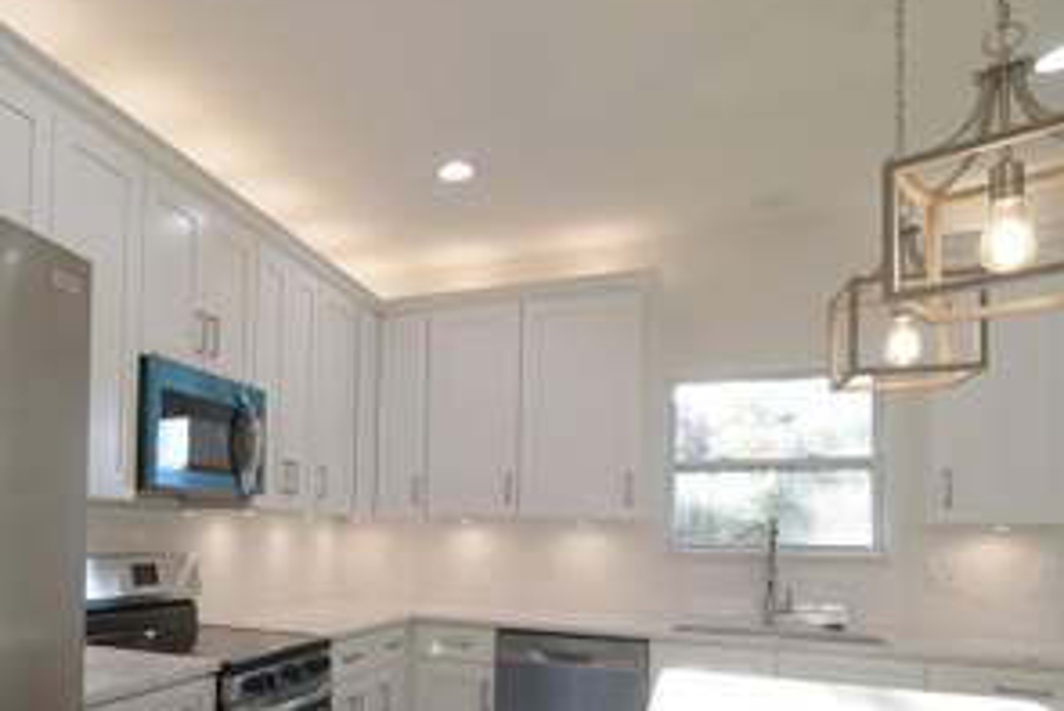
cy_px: 494
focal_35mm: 26
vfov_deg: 48.5
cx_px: 231
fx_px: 769
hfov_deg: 64.0
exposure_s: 1/100
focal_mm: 11
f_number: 8
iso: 1000
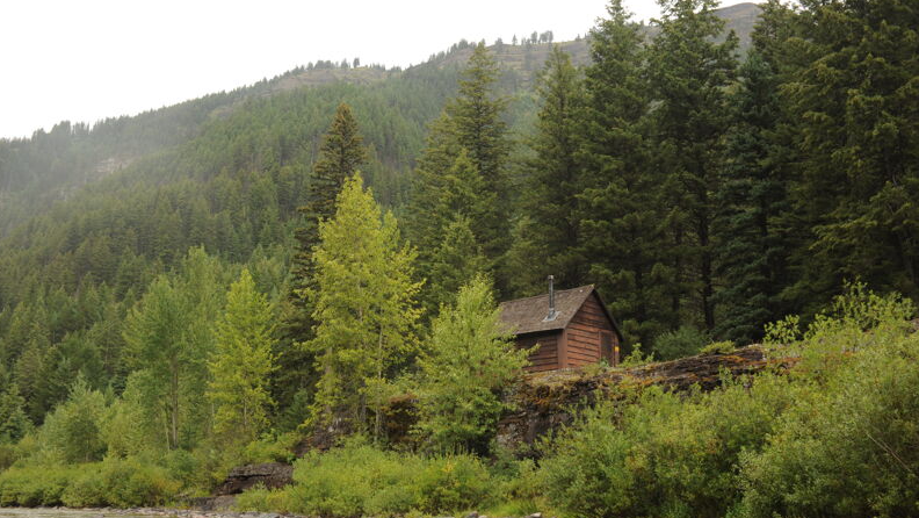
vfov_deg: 32.0
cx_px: 456
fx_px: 902
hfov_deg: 54.0
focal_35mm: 37
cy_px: 295
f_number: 5.6
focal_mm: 35
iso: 400
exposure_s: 1/60
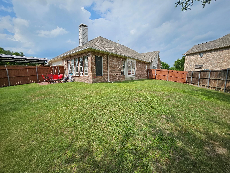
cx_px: 115
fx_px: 86
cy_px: 86
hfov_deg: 106.2
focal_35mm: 13
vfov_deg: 89.9
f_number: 2.2
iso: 32
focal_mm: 1.74
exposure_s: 1/2287
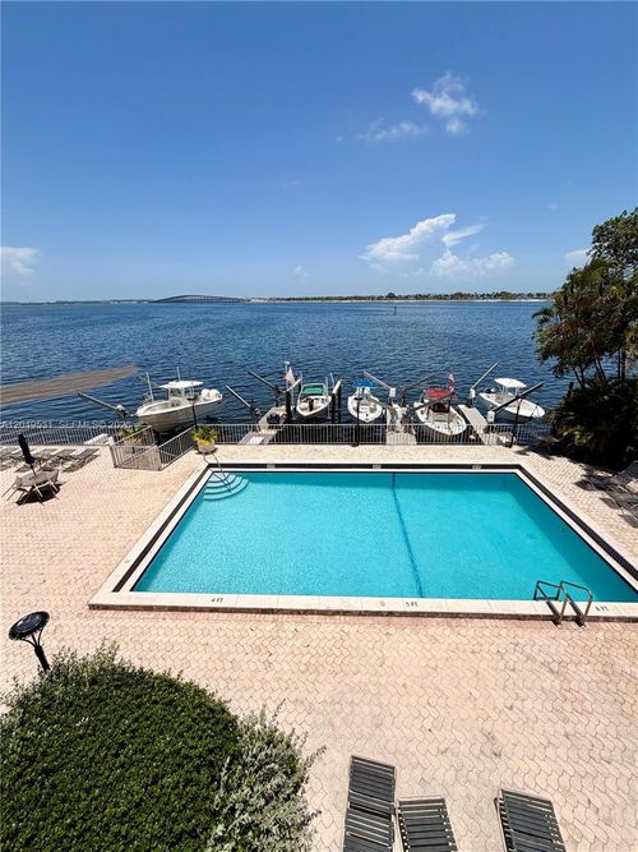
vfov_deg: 102.1
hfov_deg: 85.7
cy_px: 426
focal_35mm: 14
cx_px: 319
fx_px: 344
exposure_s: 1/1848
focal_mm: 2.22
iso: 20
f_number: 2.2
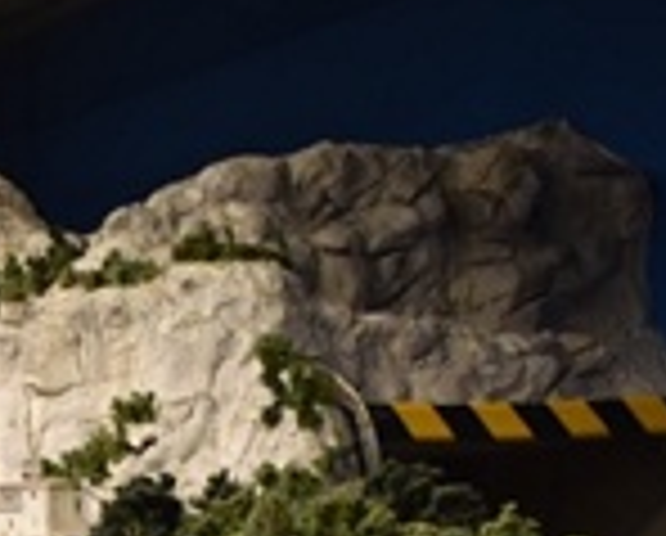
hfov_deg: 11.5
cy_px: 820
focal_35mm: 164
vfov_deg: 9.2
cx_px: -135
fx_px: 3239
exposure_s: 1/60
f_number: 4.2
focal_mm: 30
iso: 450
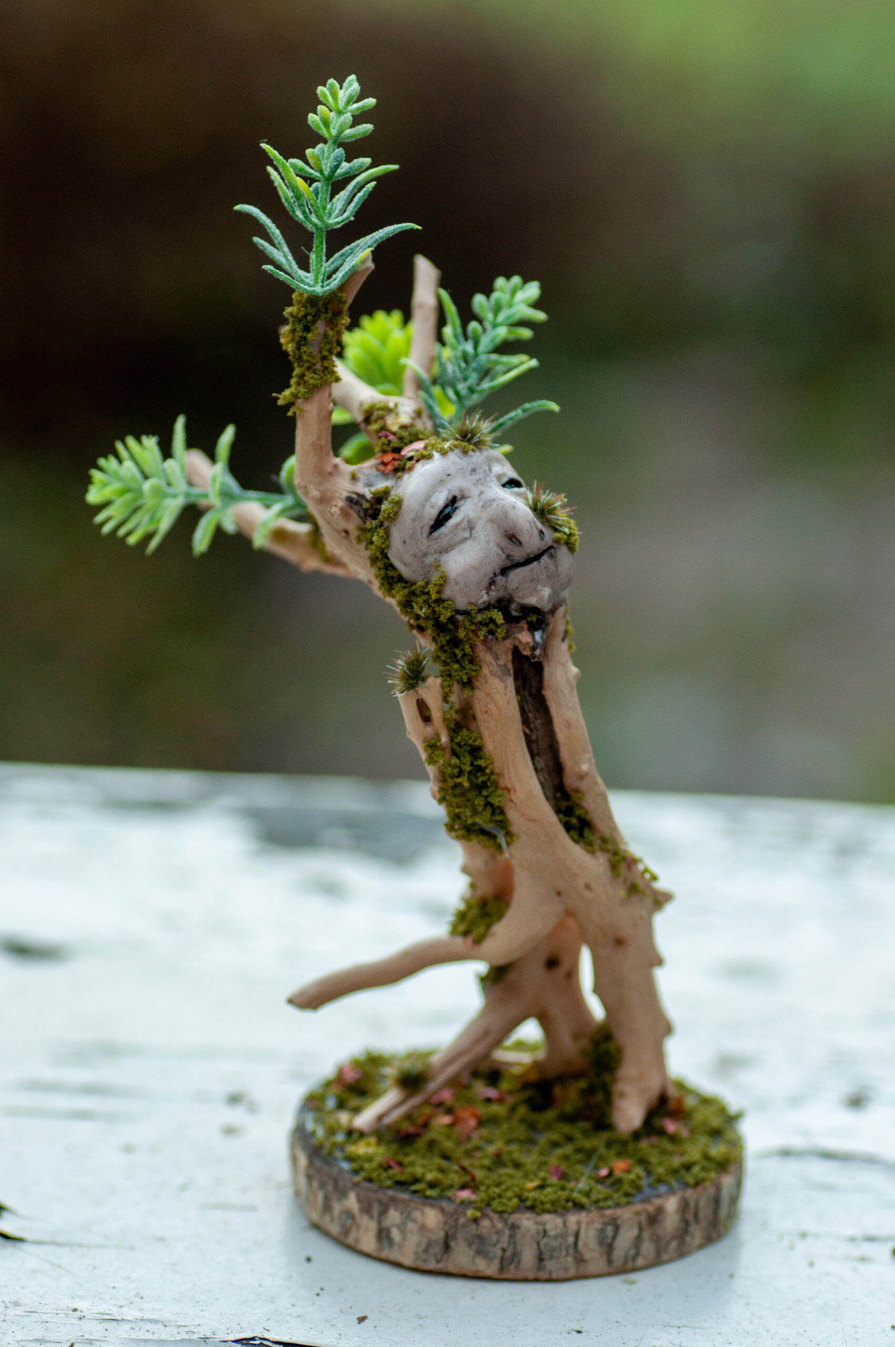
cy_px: 674
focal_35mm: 135
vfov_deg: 15.2
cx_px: 448
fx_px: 5048
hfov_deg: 10.1
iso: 640
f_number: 5
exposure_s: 1/250
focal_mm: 90
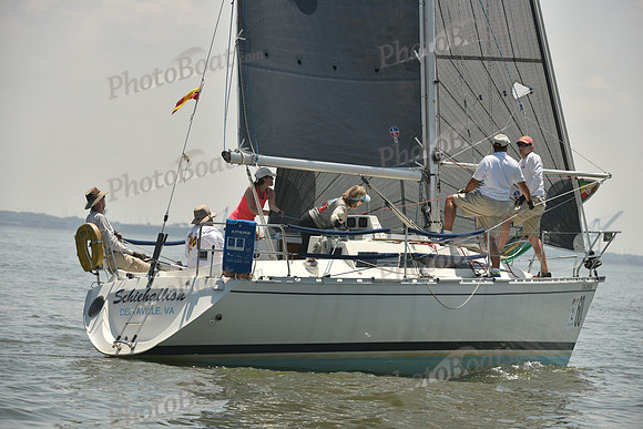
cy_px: 214
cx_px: 322
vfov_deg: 6.9
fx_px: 3573
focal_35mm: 200
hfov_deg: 10.3
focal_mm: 200
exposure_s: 1/1600
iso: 320
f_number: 7.1
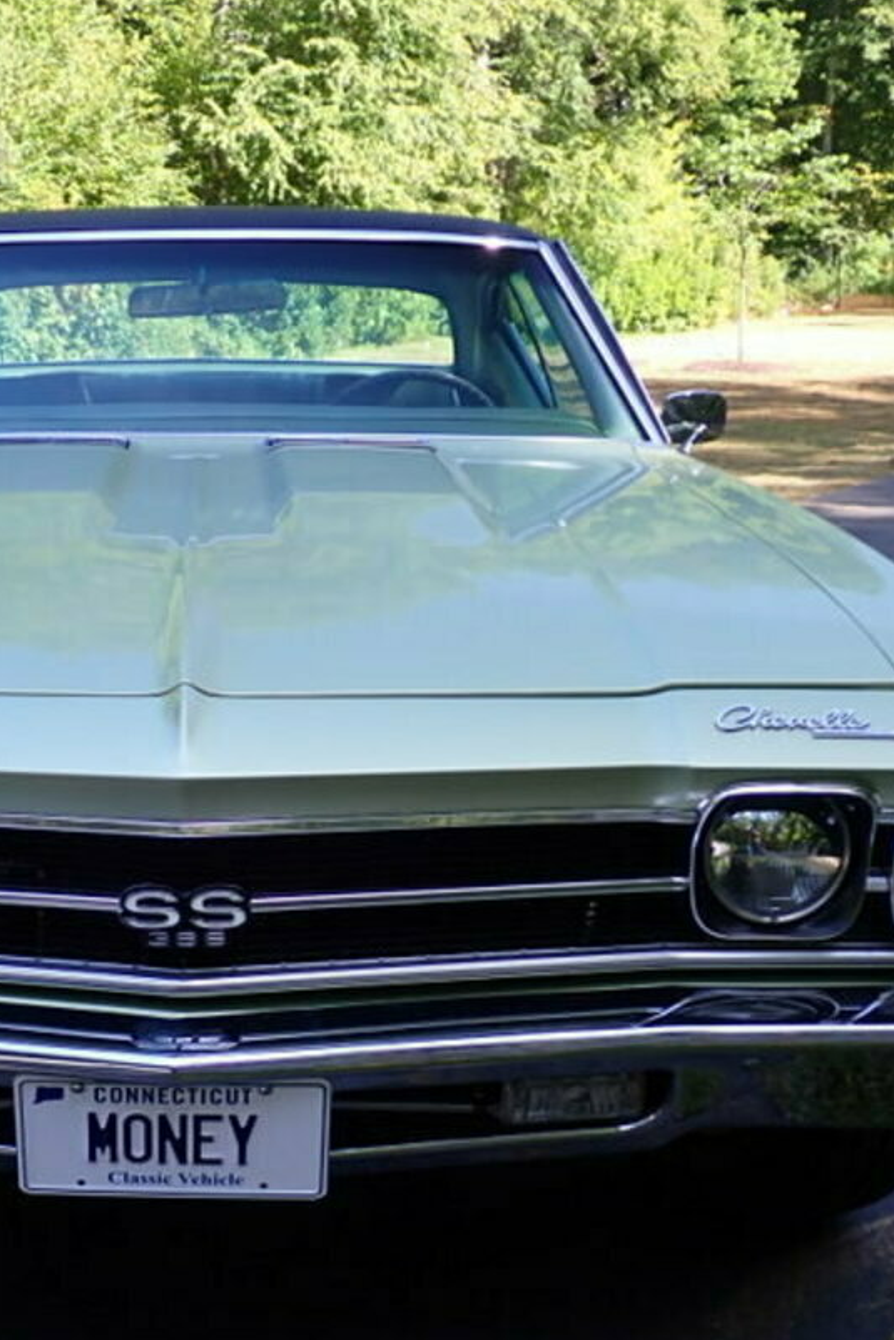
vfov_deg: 35.6
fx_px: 2085
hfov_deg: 23.9
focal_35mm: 56
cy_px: 717
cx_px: 189
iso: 100
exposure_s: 1/80
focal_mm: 6.37
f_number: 2.5
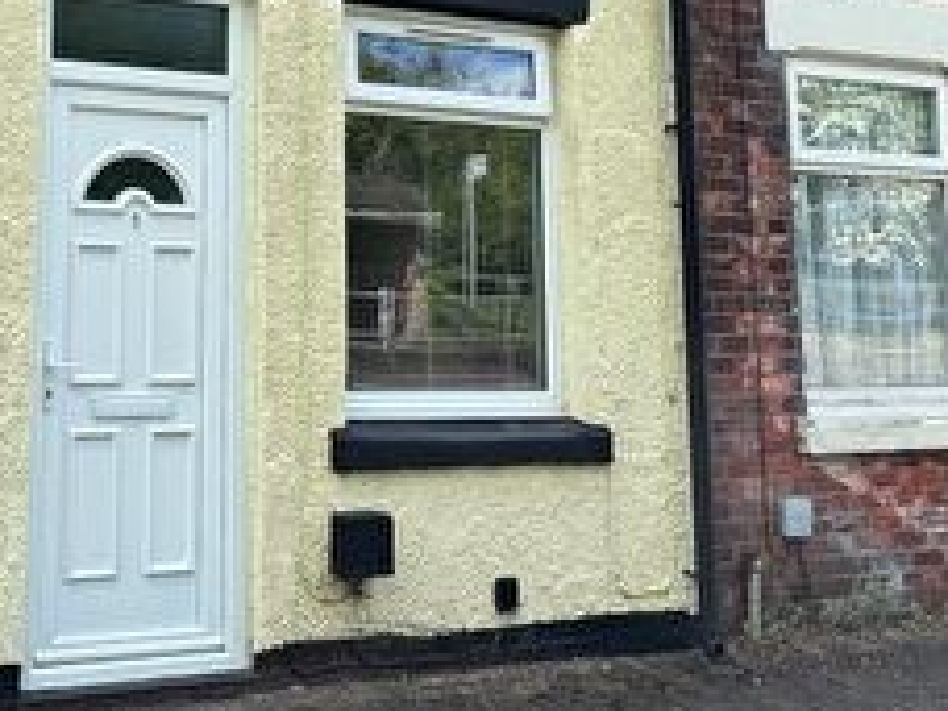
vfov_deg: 31.9
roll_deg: -1.2
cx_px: 21
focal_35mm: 43
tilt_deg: +10.1
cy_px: 69
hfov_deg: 39.2
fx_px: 1178
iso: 40
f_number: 2.2
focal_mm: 2.22
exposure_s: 1/582
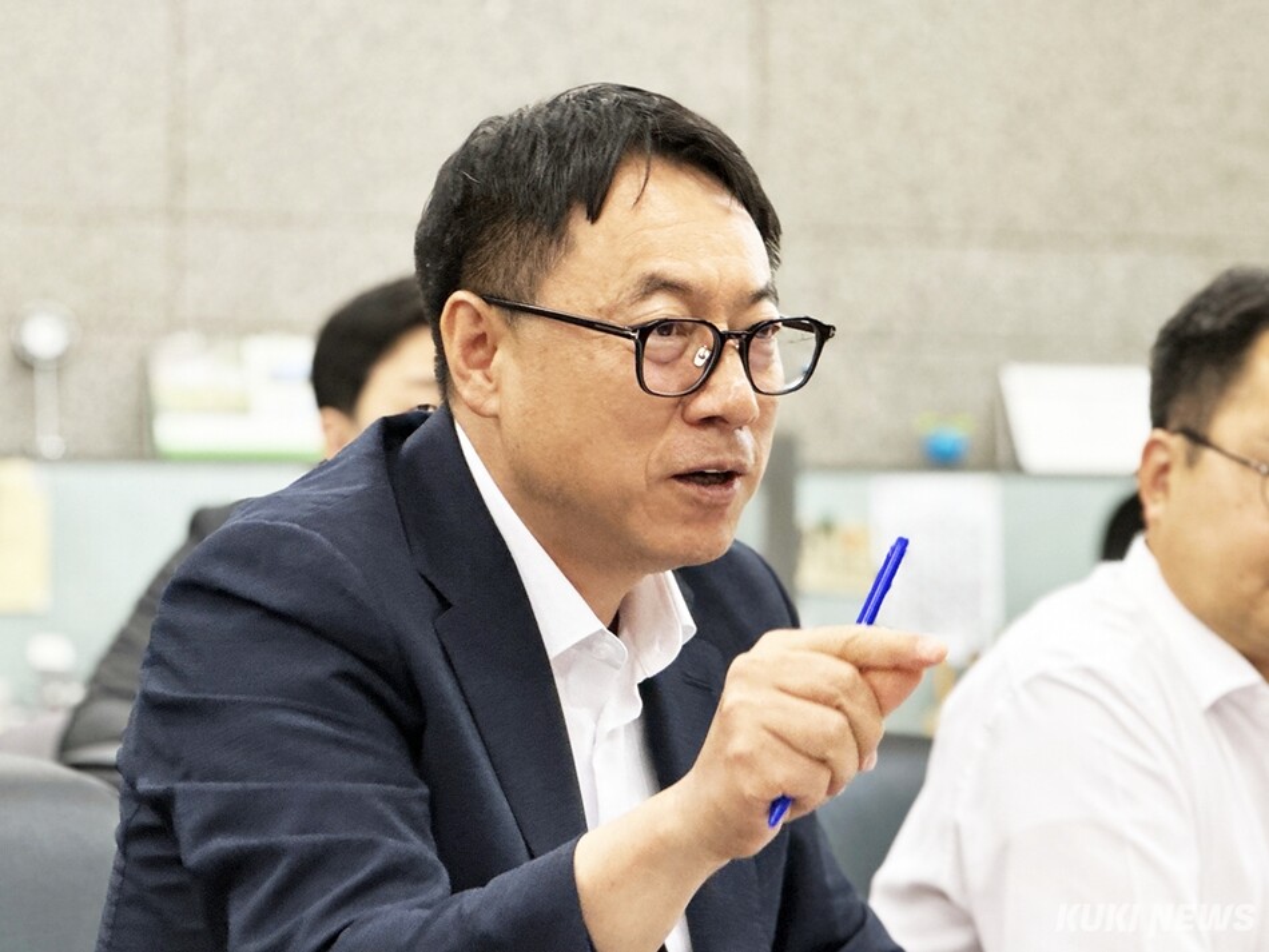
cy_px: 476
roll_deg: -4.6
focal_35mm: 77
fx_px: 2823
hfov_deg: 25.3
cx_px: 634
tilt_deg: +1.9
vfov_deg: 19.1
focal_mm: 9
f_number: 2.8
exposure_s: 1/40
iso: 200
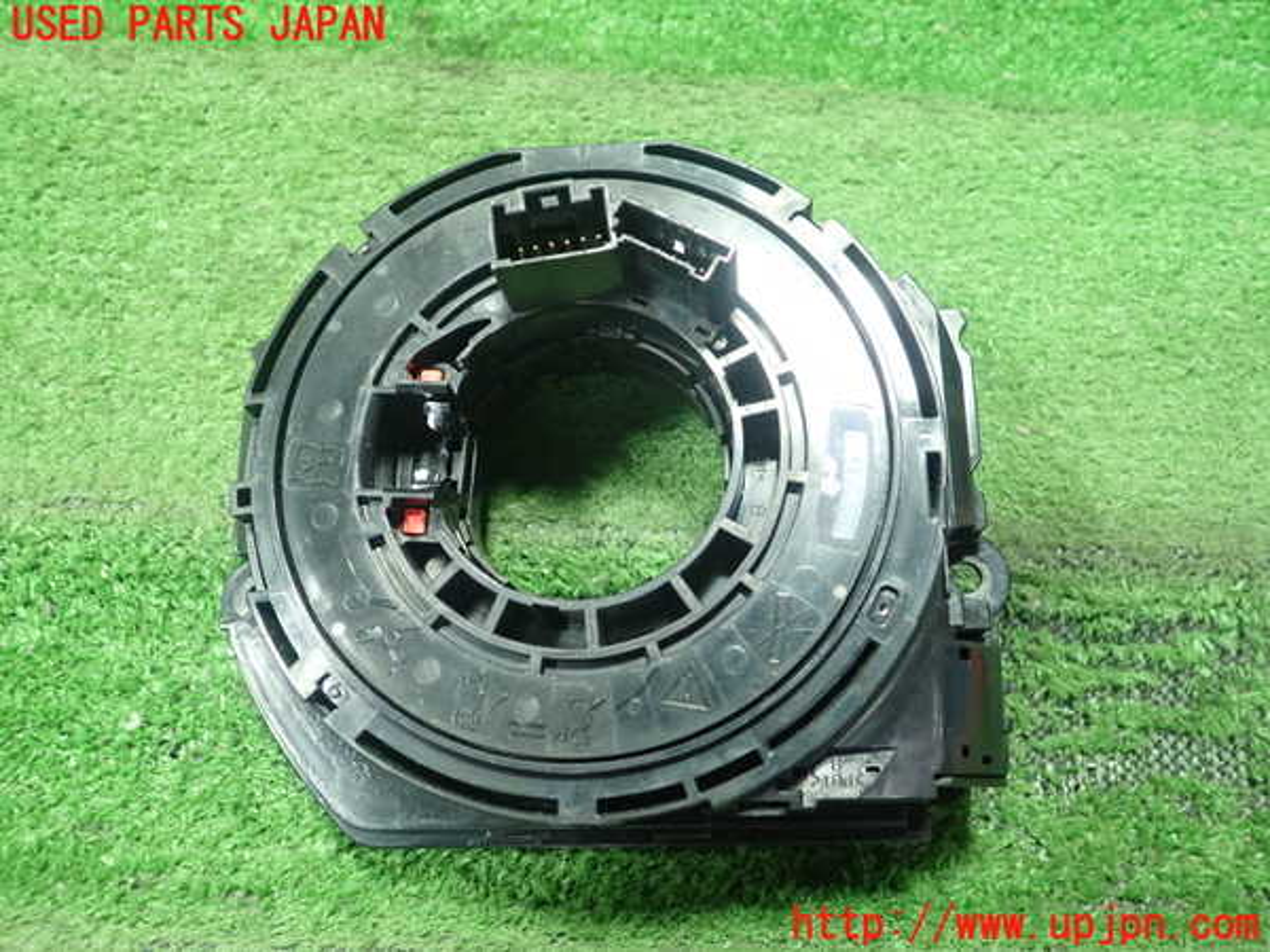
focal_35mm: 30
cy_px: 476
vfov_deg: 46.8
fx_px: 1101
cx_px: 635
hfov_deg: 60.0
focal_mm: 5.5
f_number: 2.3
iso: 800
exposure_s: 1/100
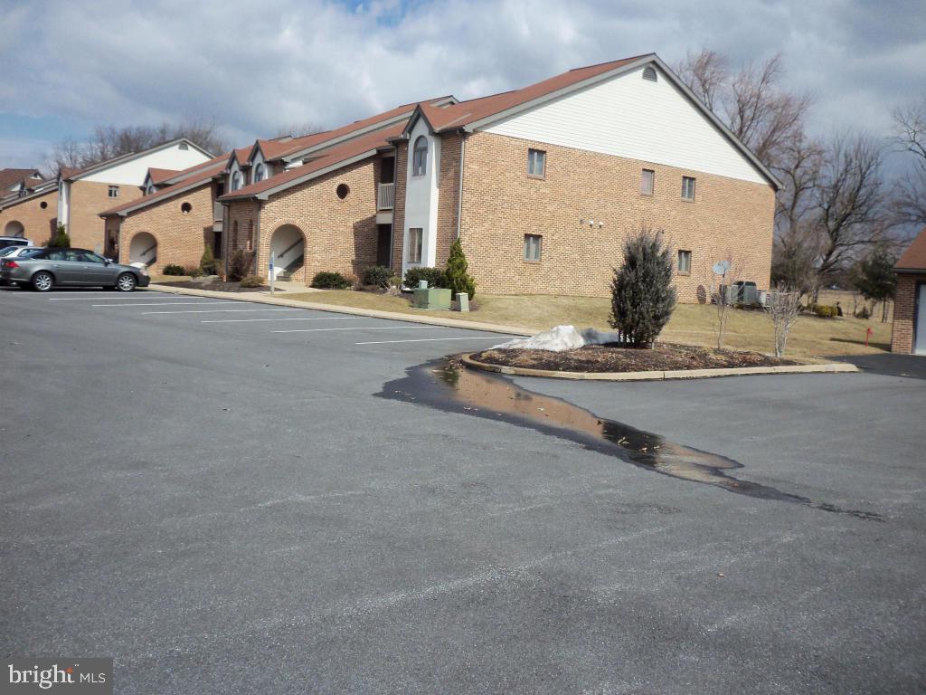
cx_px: 463
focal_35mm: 34
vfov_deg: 41.8
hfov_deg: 54.0
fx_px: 910
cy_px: 348
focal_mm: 5.7
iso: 80
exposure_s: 1/250
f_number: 8.8
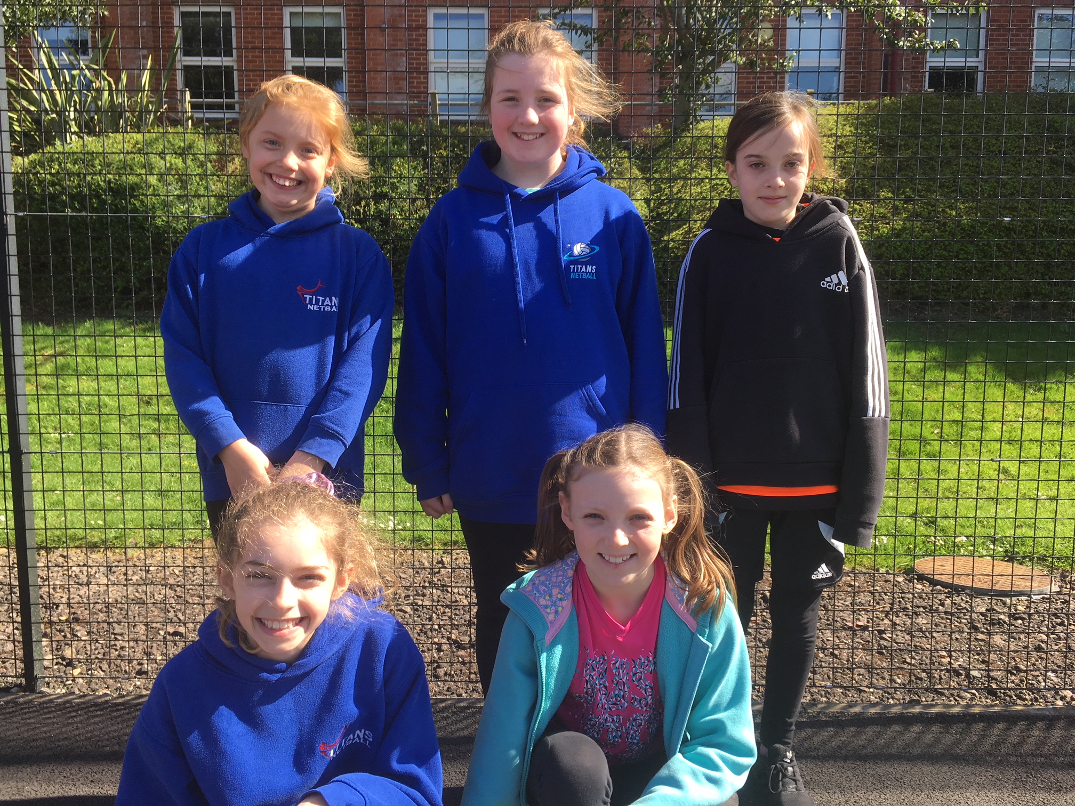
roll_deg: -0.1
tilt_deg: -6.8
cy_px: 403
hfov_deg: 61.7
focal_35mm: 29
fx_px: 901
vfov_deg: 48.2
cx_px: 538
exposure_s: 1/569
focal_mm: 4.15
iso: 25
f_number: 2.2
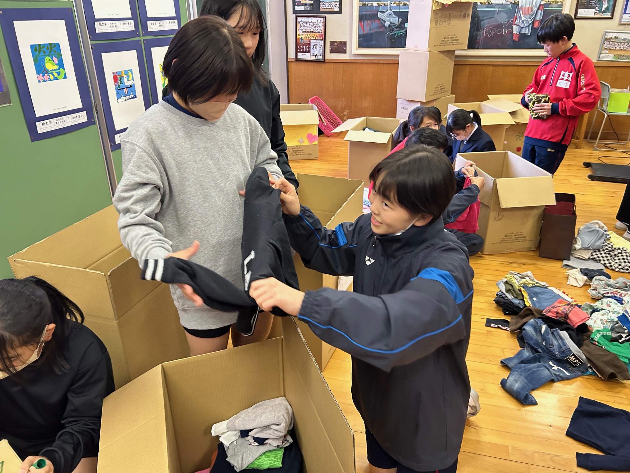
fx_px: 473
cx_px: 315
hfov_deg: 67.3
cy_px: 236
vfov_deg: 53.1
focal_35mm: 26
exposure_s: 1/60
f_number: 1.5
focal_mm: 5.7
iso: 250
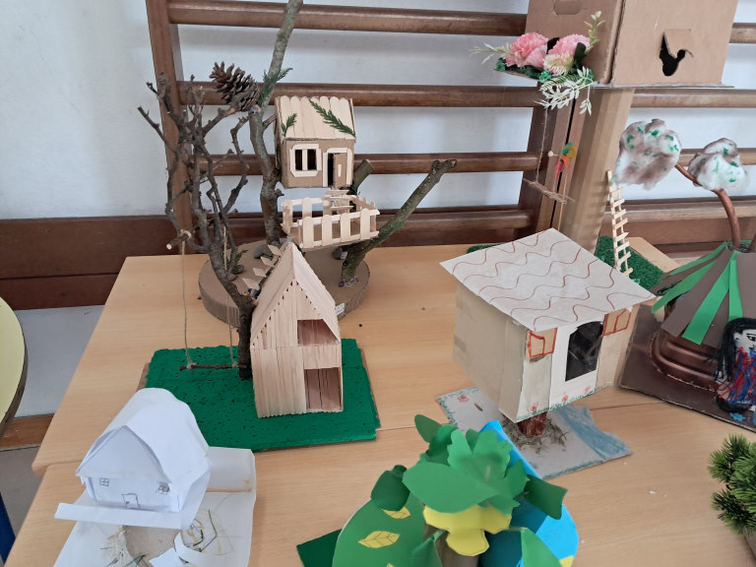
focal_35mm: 27
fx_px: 590
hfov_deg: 65.3
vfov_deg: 51.4
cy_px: 284
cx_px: 378
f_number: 1.8
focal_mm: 4
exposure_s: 1/50
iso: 320
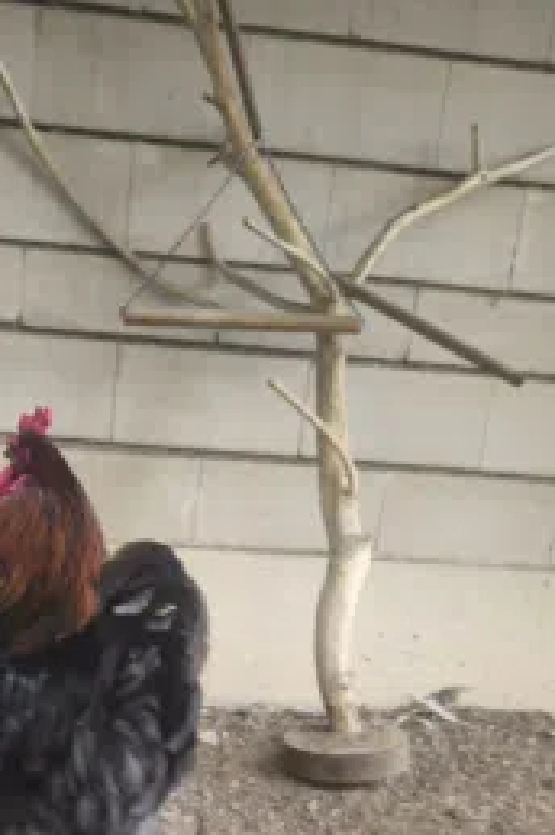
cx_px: 110
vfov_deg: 49.5
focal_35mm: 37
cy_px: 642
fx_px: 858
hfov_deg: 34.7
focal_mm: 6.18
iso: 400
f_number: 1.65
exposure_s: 1/50
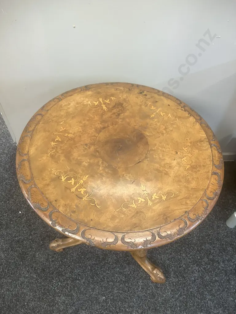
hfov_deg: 49.7
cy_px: 157
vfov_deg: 63.4
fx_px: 255
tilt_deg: -51.7
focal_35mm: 28
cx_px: 118
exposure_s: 1/33
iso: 250
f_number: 1.8
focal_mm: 3.99
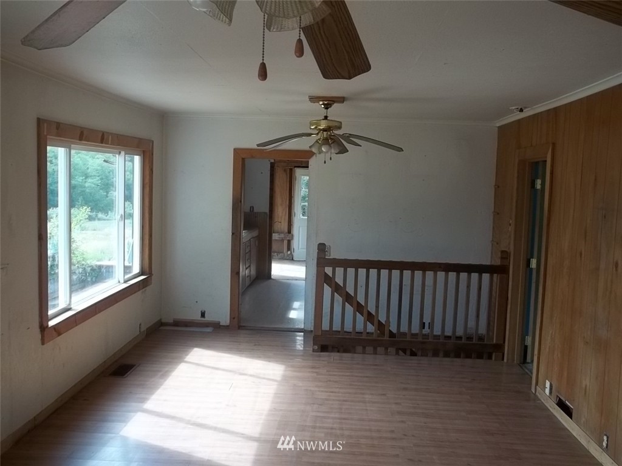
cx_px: 311
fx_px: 593
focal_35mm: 33
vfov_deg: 42.9
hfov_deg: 55.4
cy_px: 233
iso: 64
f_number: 3.3
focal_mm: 5.9
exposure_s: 1/50
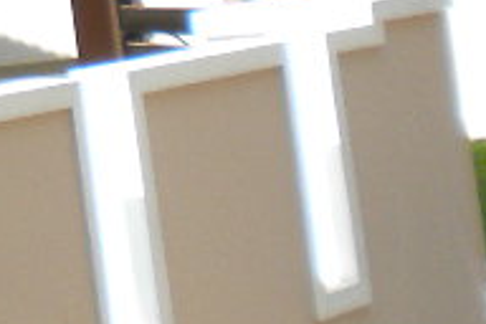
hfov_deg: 9.6
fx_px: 2619
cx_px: -620
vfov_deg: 6.9
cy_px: -273
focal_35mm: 194
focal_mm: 6.3
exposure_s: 1/208
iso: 113
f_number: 4.6
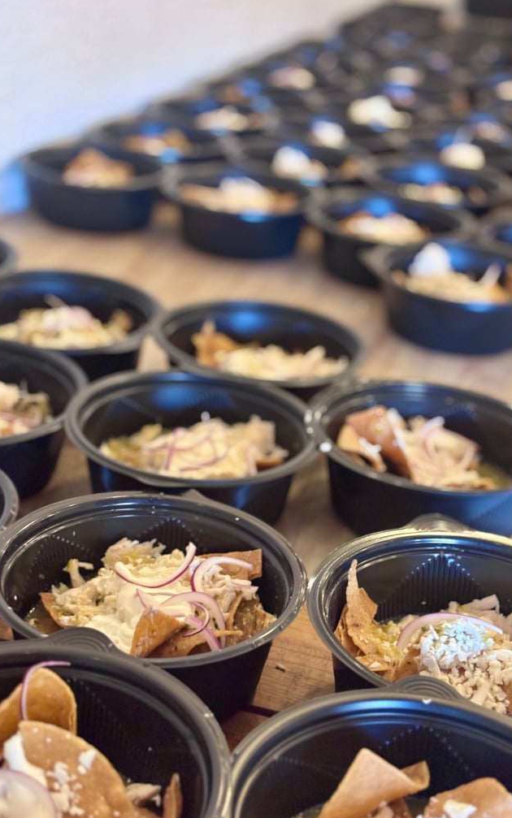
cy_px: 411
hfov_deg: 23.2
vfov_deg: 36.3
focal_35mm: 56
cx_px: 263
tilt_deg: -25.5
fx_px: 1249
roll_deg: -5.5
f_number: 1.6
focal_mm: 5.96
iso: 320
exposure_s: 1/30
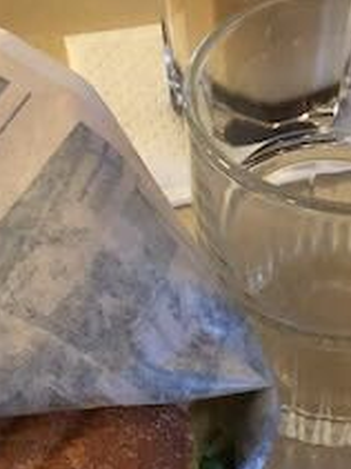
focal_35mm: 85
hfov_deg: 17.3
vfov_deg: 22.7
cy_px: 84
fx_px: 1150
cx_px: 227
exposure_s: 1/6
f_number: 1.8
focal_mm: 4
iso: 80
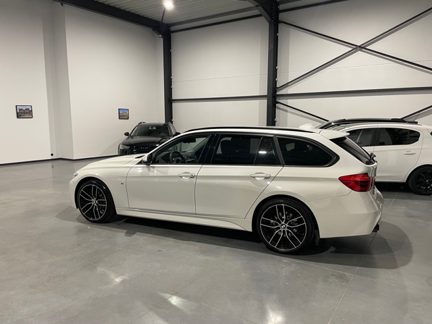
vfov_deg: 53.1
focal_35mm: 26
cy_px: 162
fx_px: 324
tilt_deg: -7.5
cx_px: 216
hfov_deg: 67.3
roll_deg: -0.2
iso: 80
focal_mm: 4.2
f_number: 1.6
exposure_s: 1/50
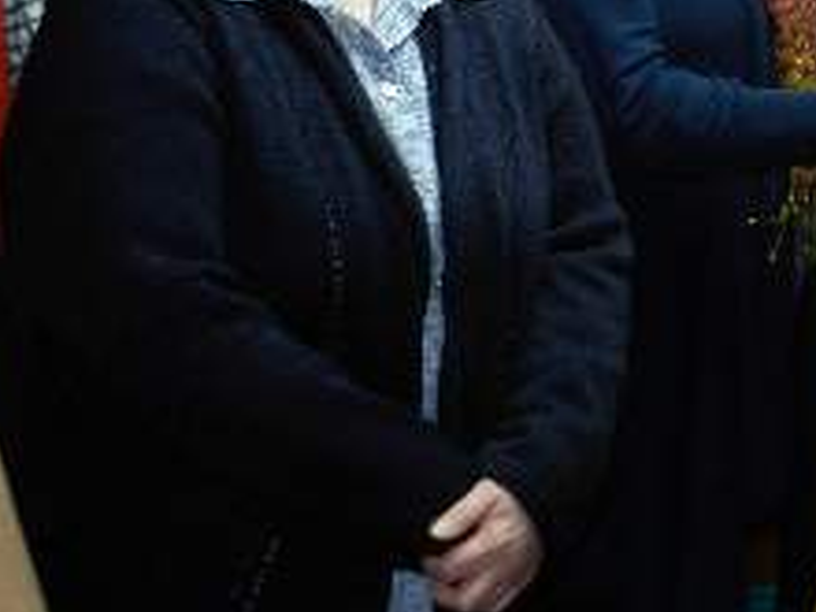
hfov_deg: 22.2
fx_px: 1957
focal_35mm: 83
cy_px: -109
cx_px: 901
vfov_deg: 17.0
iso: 200
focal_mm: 5.6
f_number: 3.7
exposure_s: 1/30
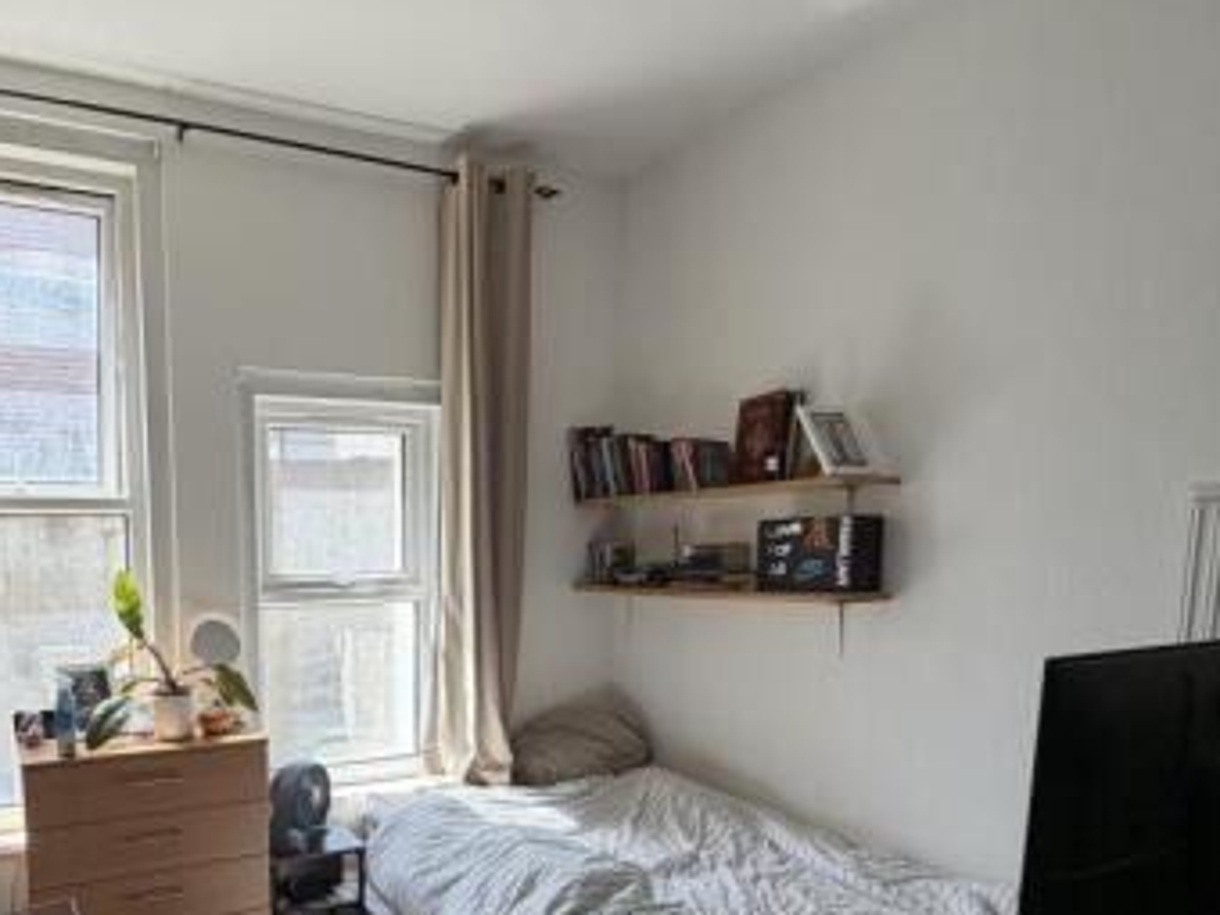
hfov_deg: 68.0
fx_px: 846
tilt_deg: -6.6
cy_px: 633
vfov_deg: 55.2
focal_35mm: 24
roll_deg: +0.6
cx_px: 339
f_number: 2.2
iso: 64
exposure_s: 1/121
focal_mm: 2.22
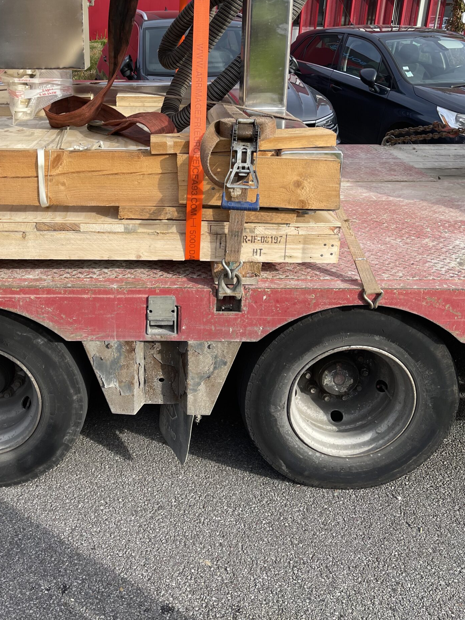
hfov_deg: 39.2
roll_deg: -2.0
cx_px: 154
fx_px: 645
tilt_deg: -17.7
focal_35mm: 36
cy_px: 223
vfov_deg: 50.7
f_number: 1.6
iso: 32
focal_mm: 5.1
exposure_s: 1/1252
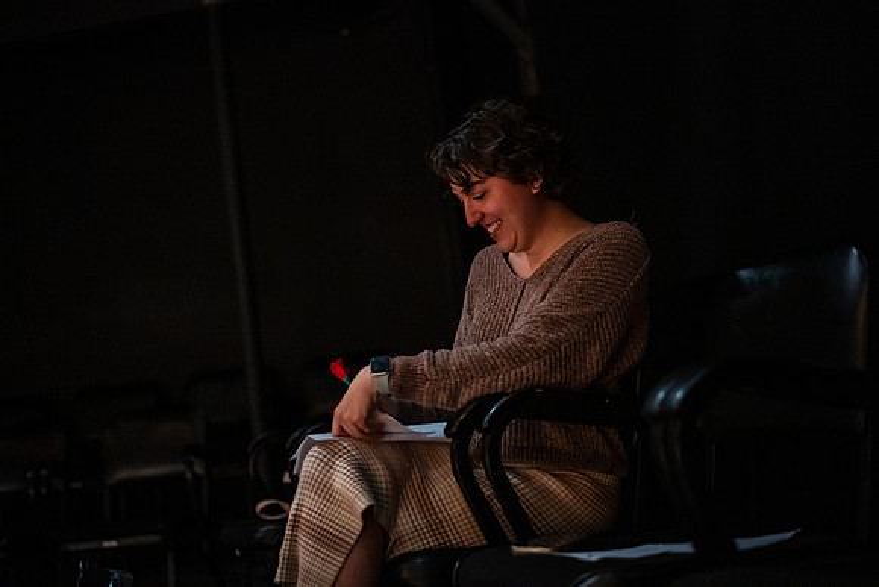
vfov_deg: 27.0
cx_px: 440
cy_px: 294
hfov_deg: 39.6
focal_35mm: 50
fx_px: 1221
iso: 12800
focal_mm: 50
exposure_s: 1/100
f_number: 1.8
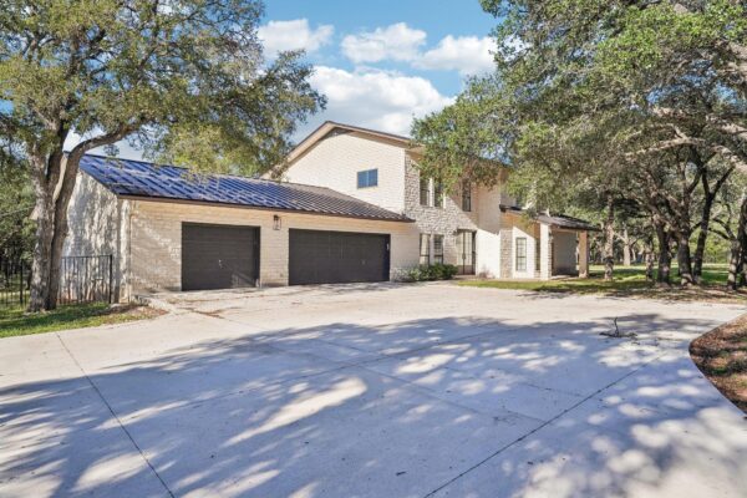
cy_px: 249
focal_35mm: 23
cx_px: 374
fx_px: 469
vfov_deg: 55.9
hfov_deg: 77.1
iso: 400
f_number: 8
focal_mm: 22.6
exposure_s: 1/1000
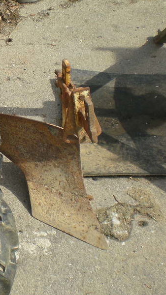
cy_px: 148
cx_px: -50
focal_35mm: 69
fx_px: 541
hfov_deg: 16.5
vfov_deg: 30.6
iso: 50
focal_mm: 6.3
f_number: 4.6
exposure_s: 1/242
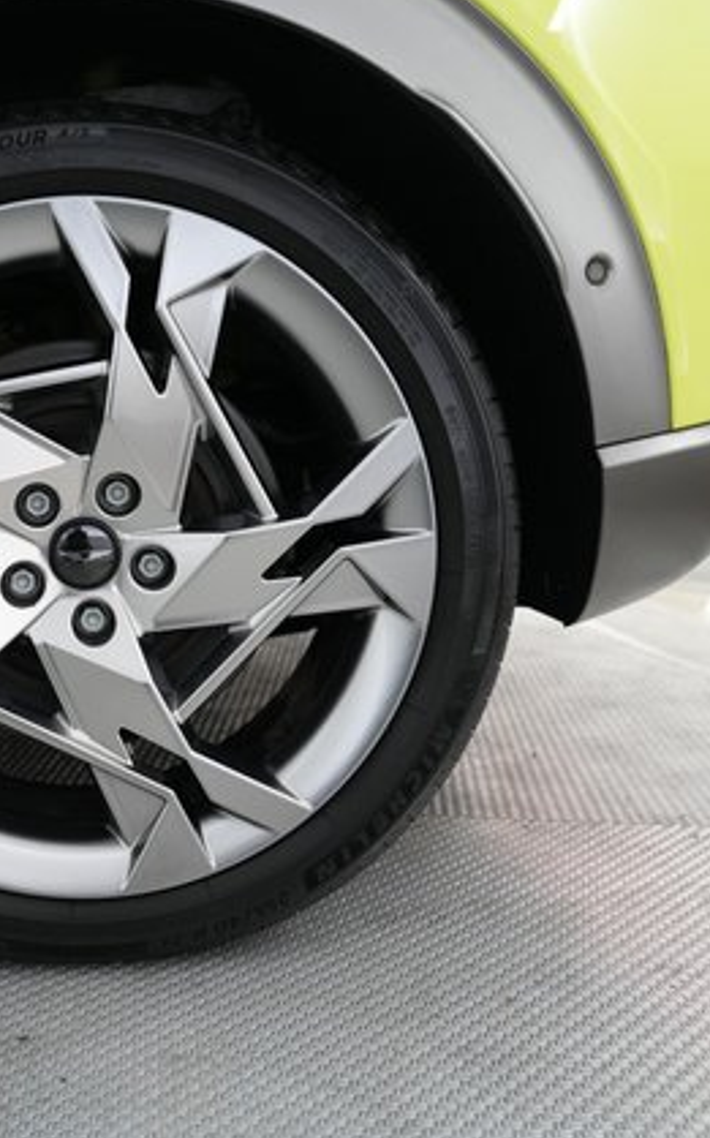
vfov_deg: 50.4
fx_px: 1208
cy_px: 564
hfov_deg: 31.3
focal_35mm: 39
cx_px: 79
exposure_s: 1/160
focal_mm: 25
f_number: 2.8
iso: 2000
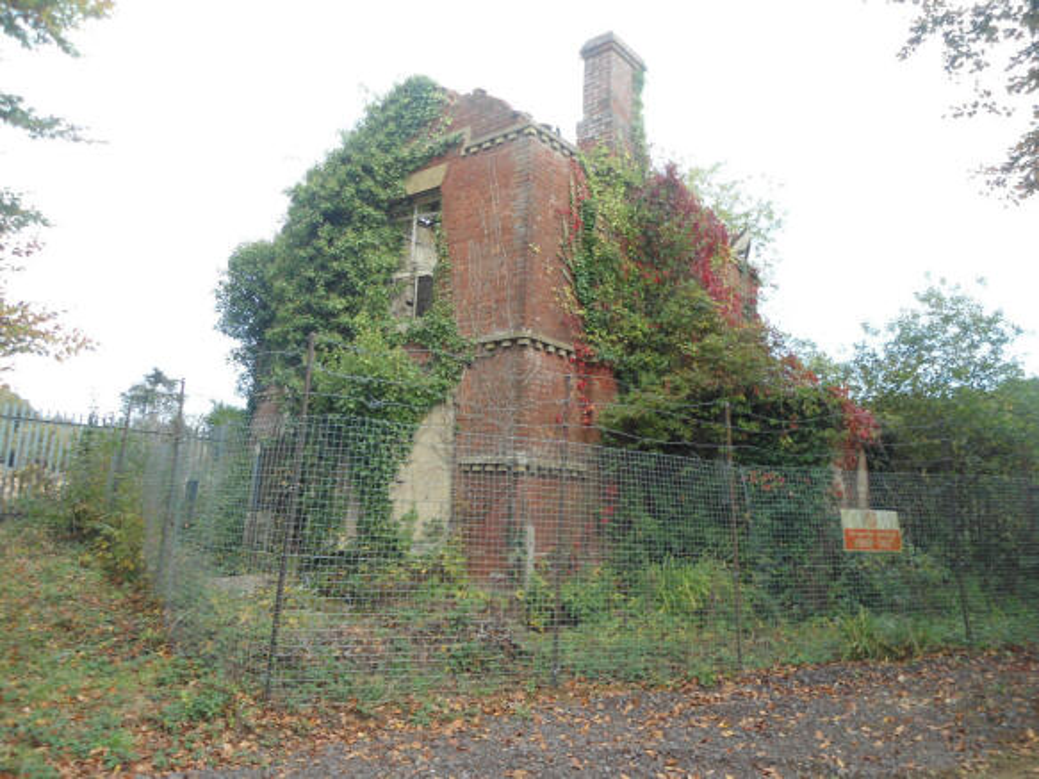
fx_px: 780
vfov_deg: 53.0
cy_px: 390
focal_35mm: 26
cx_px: 520
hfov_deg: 67.3
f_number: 2.8
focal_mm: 4.7
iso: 80
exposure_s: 1/160
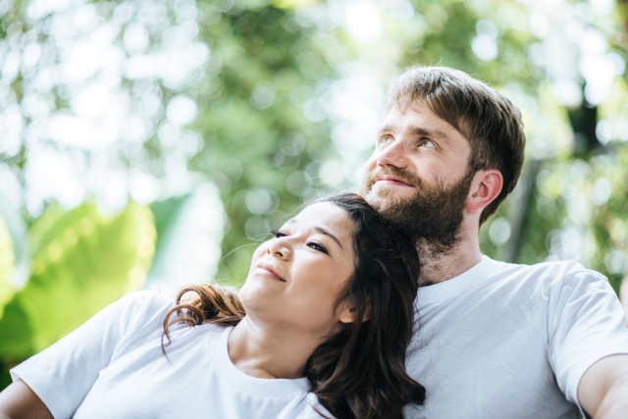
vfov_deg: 16.1
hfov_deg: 23.9
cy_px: 210
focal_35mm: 85
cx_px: 314
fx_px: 1483
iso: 100
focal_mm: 85
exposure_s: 1/320
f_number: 1.8
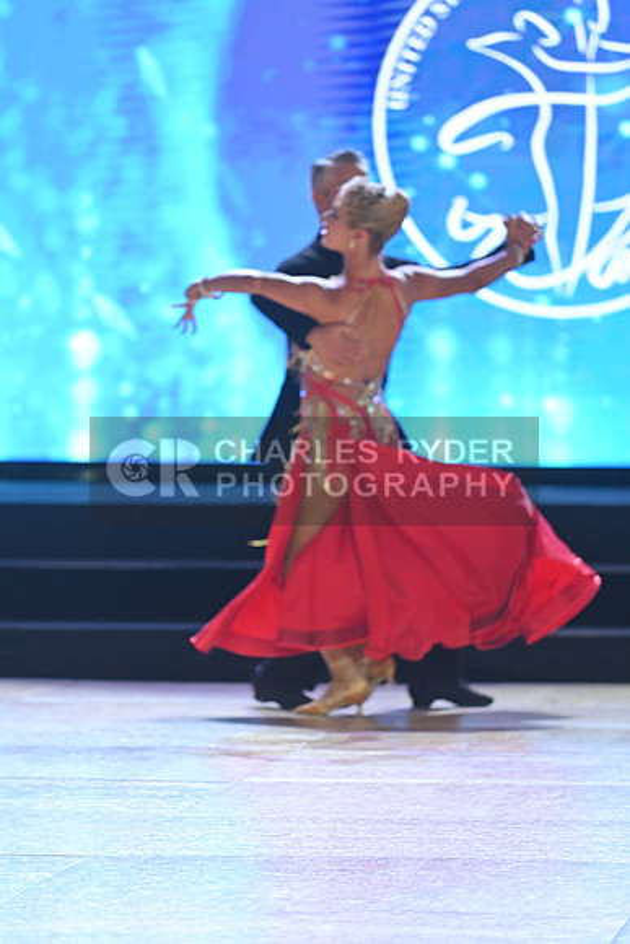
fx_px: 5246
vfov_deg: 10.3
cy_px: 472
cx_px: 315
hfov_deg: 6.9
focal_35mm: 200
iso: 2000
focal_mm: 200
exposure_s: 1/250
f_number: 4
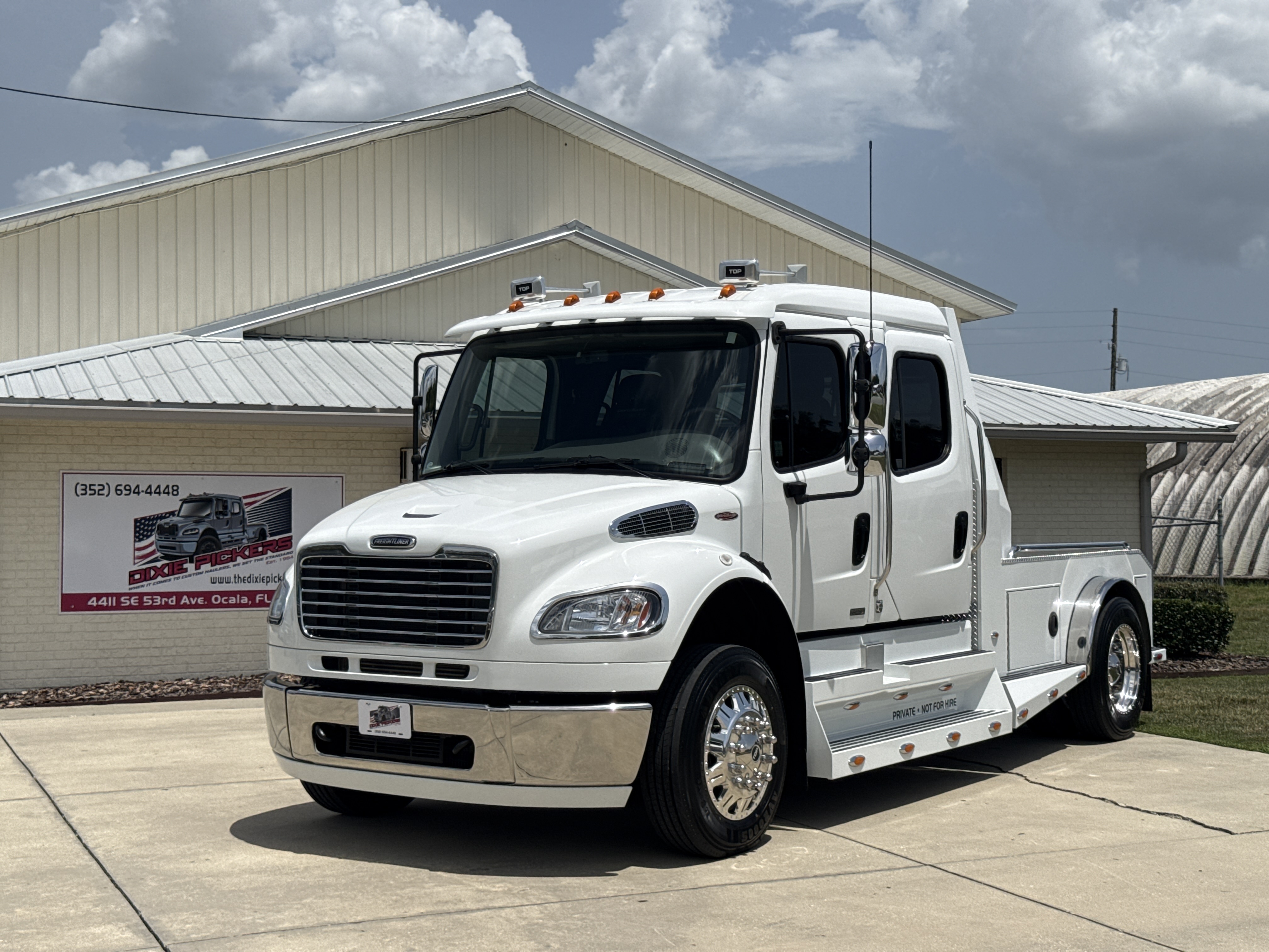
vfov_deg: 30.3
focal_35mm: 48
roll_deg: -0.6
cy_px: 476
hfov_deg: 39.7
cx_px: 634
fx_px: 1760
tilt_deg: +1.8
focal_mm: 6.76
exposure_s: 1/11364
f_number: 1.78
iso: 64
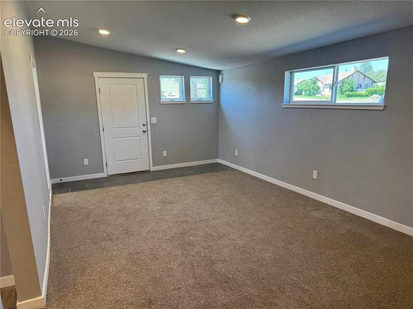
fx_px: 286
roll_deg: +1.3
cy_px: 154
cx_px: 206
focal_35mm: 24
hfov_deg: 71.6
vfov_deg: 56.8
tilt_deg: -11.4
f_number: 1.78
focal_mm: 6.76
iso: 100
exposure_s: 1/136
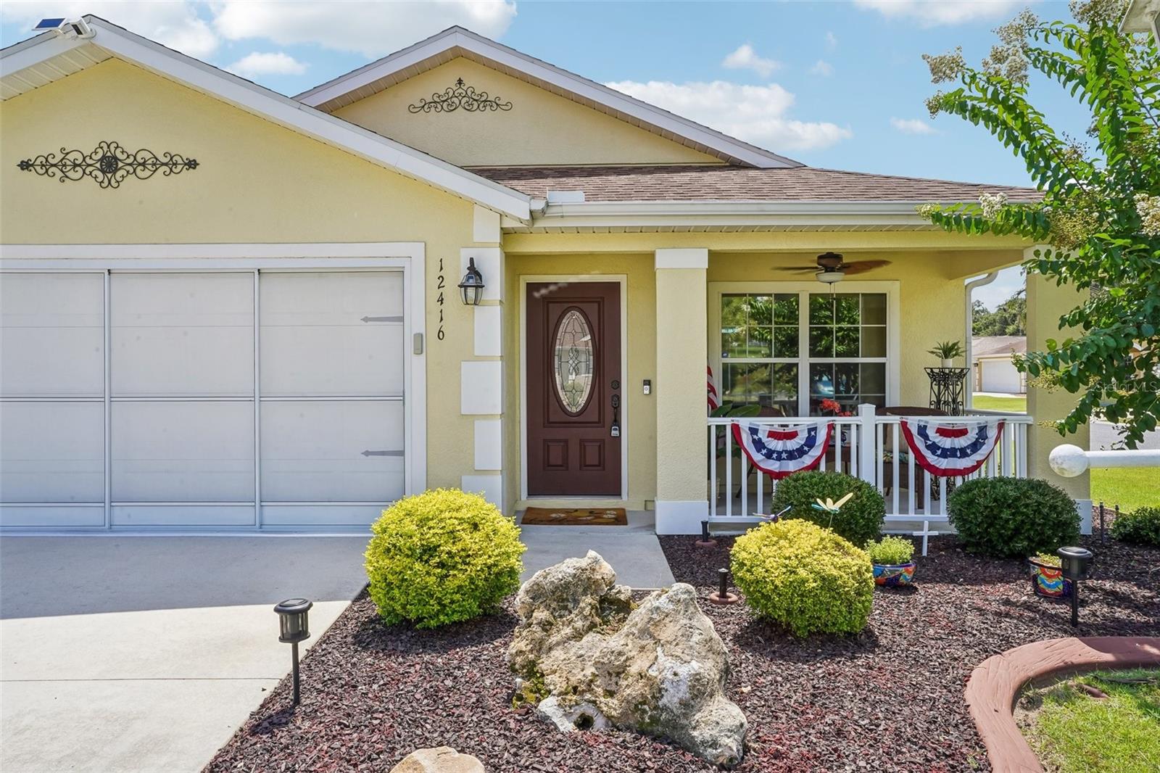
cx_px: 580
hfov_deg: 76.1
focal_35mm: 23
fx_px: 741
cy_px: 386
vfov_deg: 55.1
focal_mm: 23
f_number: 20
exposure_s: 1/30
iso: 125
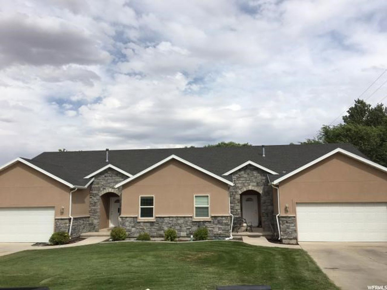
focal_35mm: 29
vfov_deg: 48.2
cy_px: 145
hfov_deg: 61.7
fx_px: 324
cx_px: 194
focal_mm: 4.15
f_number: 2.2
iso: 25
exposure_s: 1/2481
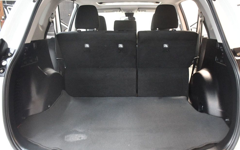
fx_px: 229
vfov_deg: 36.3
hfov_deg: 55.3
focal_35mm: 35
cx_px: 124
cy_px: 79
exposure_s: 1/60
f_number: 3.5
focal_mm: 22
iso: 9000
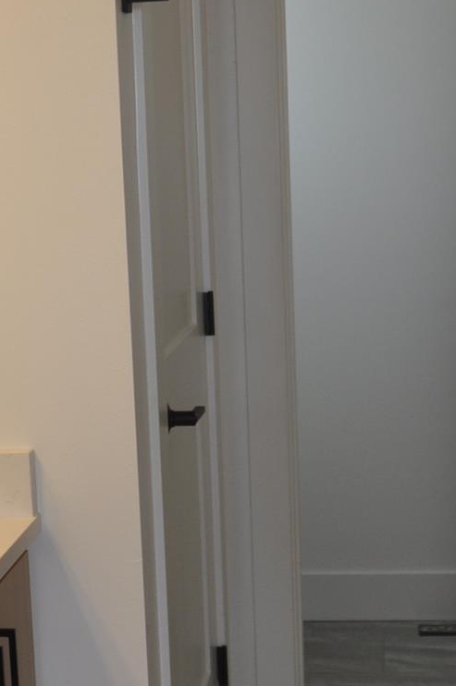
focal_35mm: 78
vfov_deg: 26.0
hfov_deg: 17.5
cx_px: 214
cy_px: 390
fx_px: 1485
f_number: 3.5
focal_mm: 18
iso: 360
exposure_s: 1/200
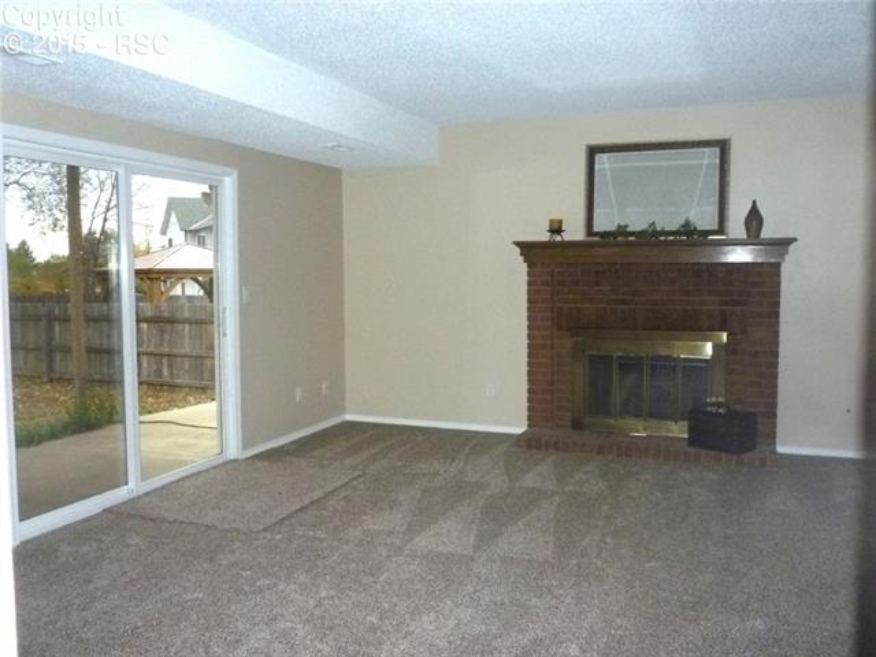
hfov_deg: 61.7
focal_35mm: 29
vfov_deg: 48.2
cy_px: 328
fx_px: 734
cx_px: 438
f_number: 3.3
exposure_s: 1/60
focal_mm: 5.2
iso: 400
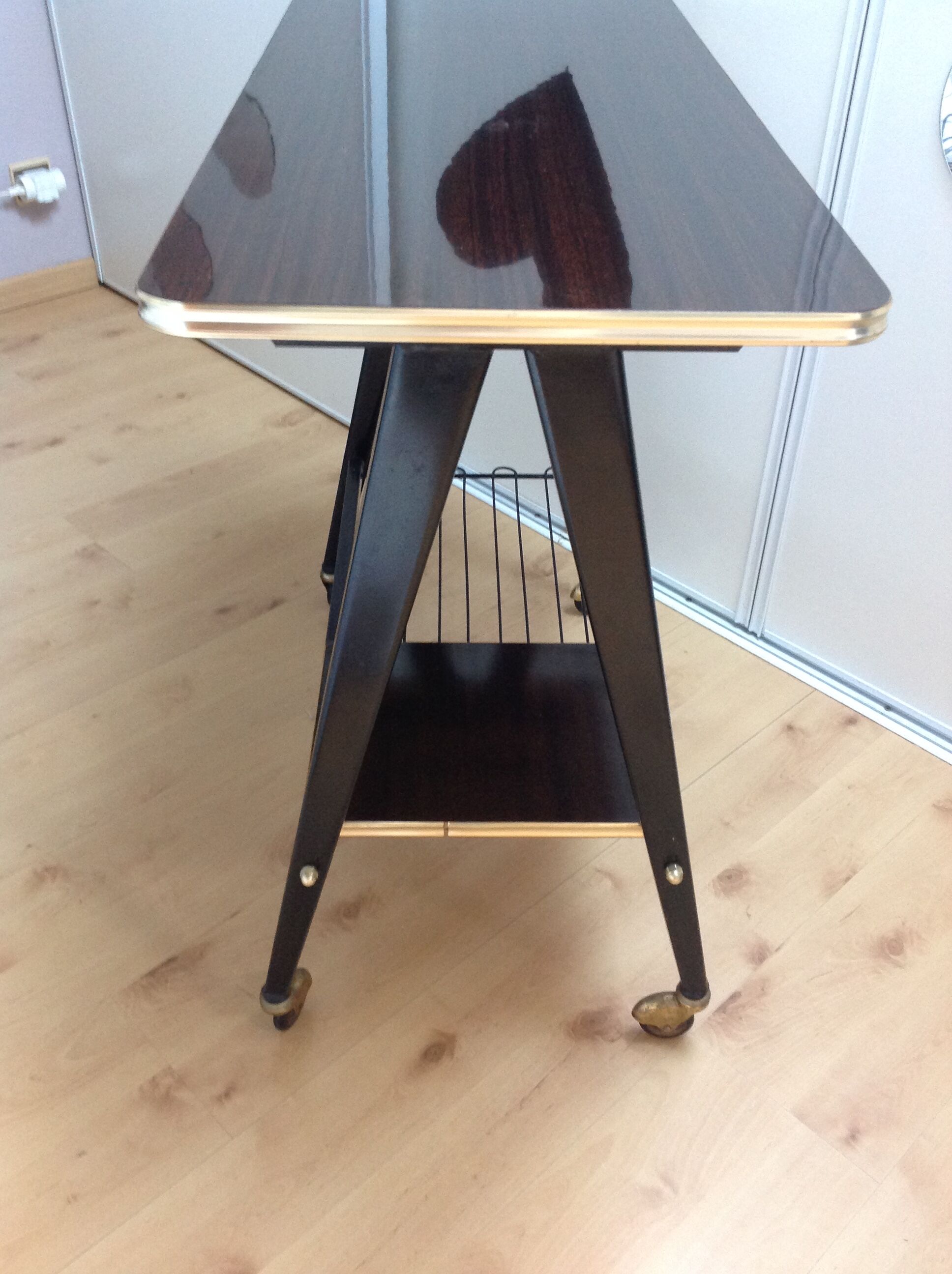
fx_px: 1287
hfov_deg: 40.6
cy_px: 637
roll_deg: +0.2
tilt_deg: -37.4
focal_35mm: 35
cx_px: 476
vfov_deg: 52.7
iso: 200
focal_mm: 4.28
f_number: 2.4
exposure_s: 1/15
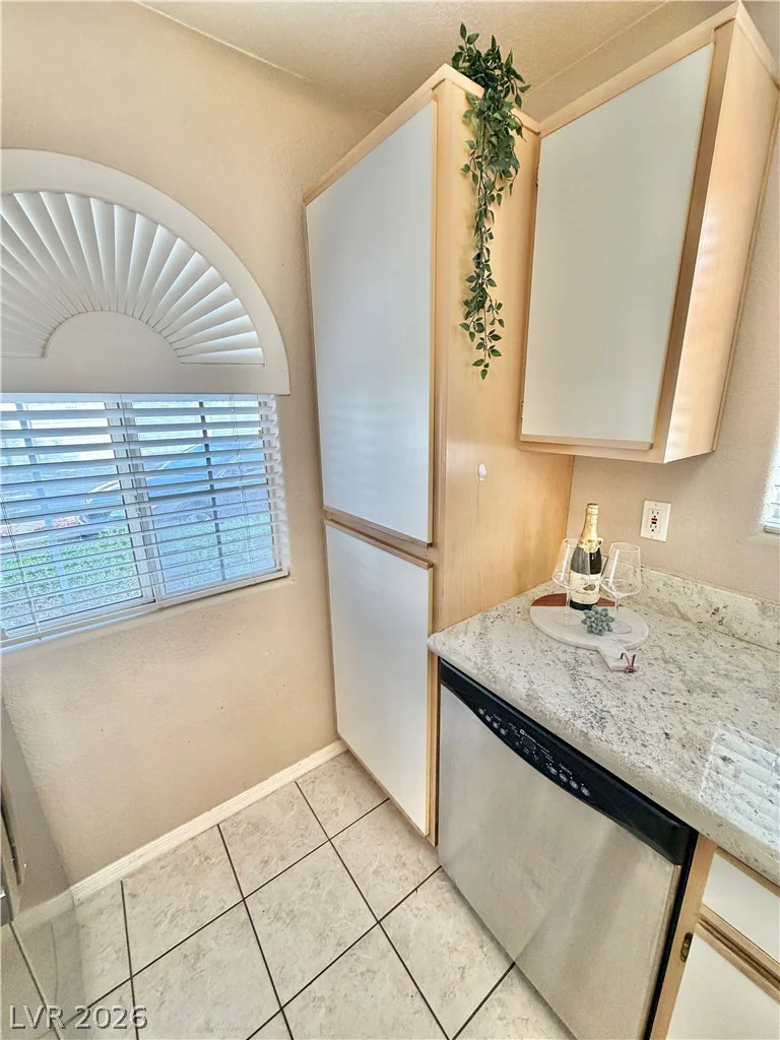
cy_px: 520
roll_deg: +0.2
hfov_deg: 85.7
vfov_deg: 102.1
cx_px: 390
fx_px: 421
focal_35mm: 14
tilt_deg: -15.0
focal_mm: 2.22
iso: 160
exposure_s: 1/120
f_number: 2.2
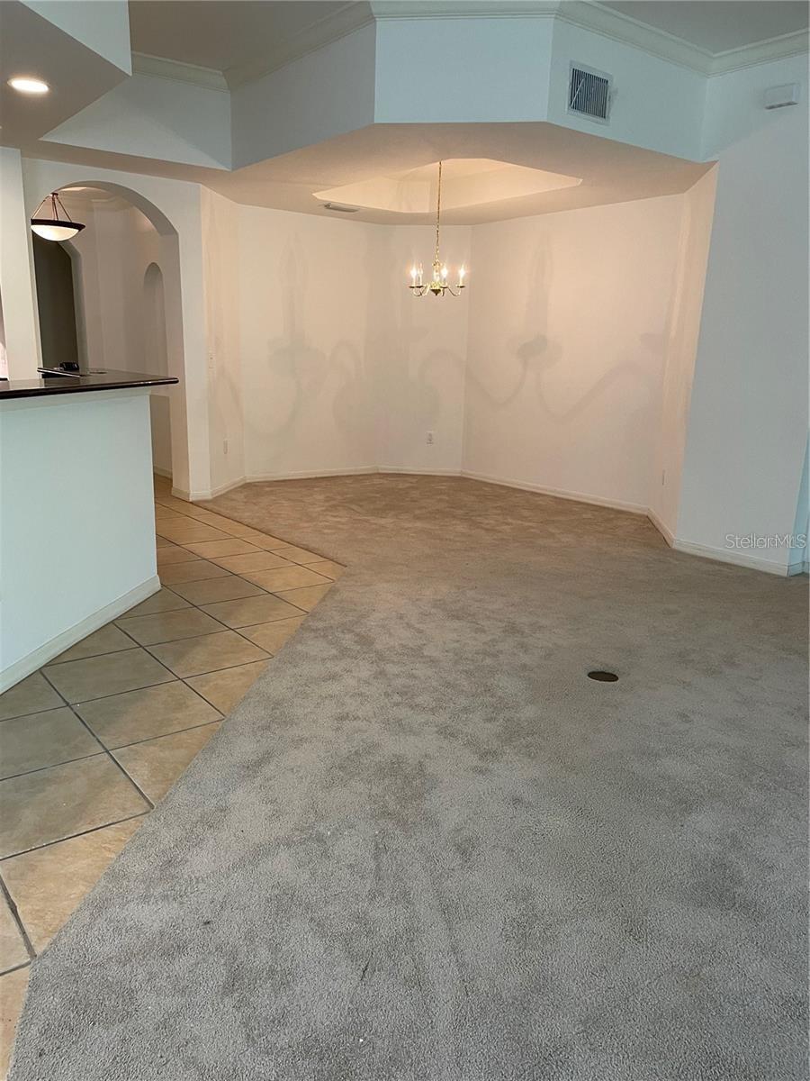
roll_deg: -1.6
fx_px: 811
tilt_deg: -14.0
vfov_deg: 67.3
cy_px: 540
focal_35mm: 26
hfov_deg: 53.1
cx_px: 405
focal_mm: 4.2
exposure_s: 1/60
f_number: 1.6
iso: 100
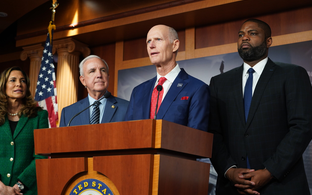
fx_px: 502
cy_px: 100
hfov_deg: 34.6
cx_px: 155
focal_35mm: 59
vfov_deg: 22.0
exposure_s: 1/100
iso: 1600
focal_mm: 57
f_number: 4.5
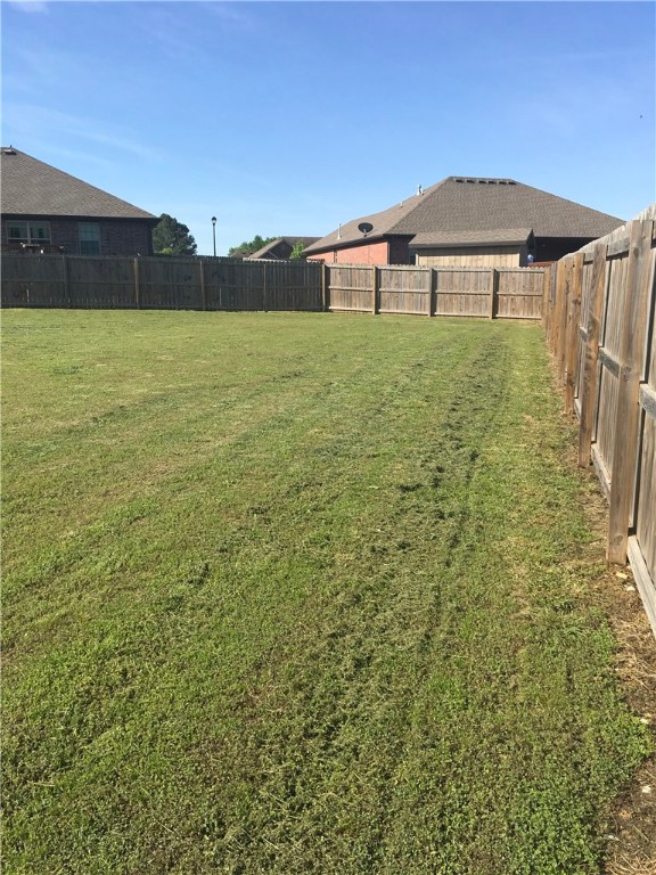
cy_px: 438
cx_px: 328
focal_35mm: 29
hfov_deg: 48.2
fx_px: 733
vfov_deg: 61.7
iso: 25
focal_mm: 4.15
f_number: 2.2
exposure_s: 1/1350
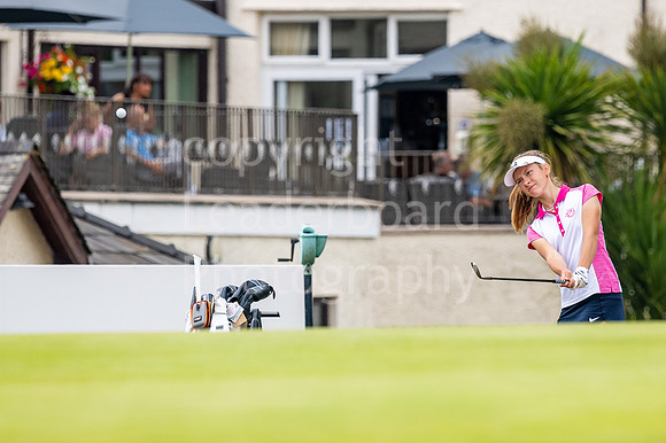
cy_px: 281
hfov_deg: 3.6
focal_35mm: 570
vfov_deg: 2.4
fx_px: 10543
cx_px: 422
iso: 250
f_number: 5
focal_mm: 300
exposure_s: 1/1600
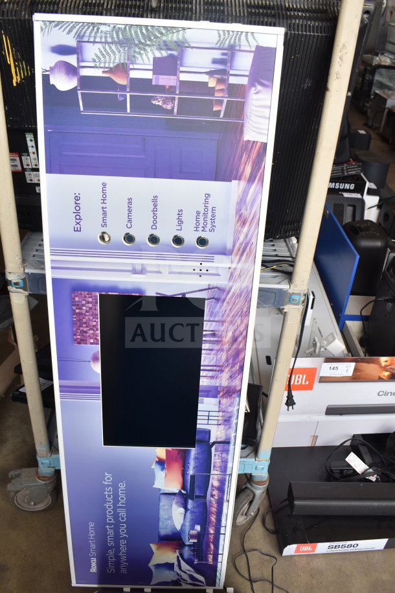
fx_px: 494
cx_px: 198
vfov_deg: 61.9
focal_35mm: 30
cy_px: 296
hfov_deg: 43.6
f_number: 5.6
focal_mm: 20
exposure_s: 1/125
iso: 200
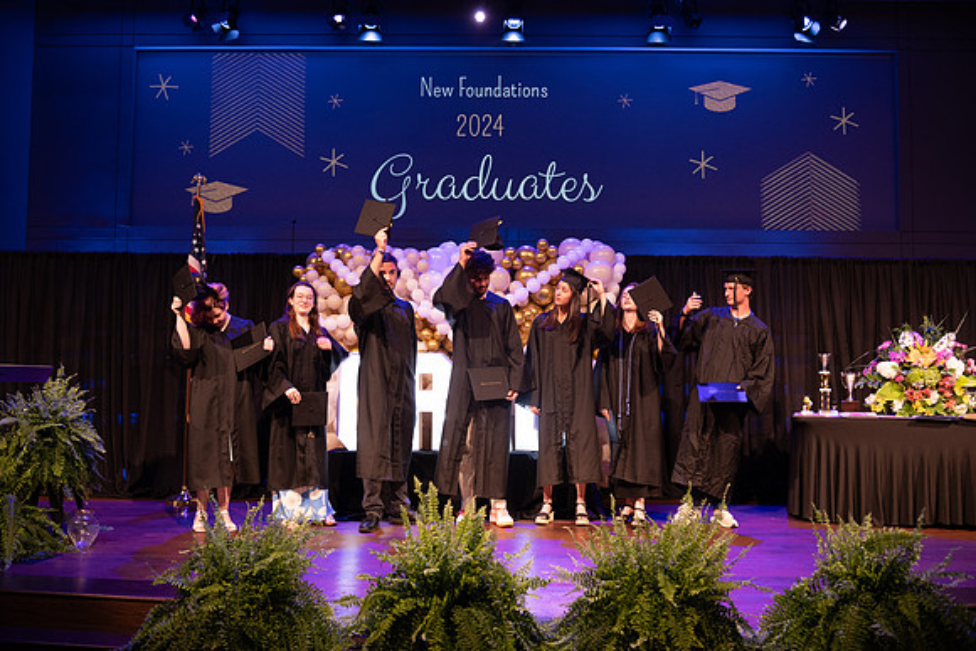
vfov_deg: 41.1
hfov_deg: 58.7
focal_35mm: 32
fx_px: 868
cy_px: 326
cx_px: 488
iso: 1600
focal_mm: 32
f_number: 4
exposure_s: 1/200
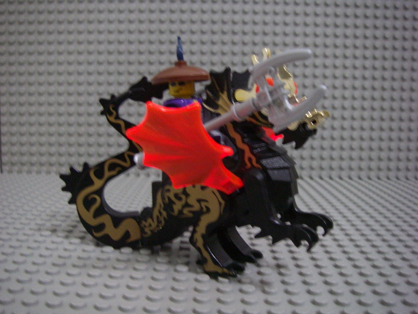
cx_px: 209
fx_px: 459
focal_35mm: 38
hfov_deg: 49.0
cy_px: 157
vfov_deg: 37.7
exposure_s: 1/4
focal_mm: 6.3
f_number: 3.3
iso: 320
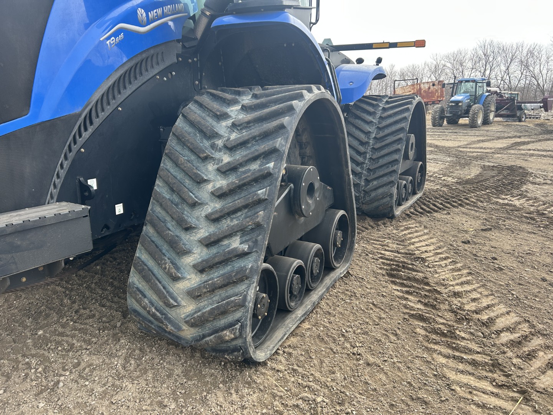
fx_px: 415
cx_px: 276
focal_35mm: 26
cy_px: 208
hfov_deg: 67.3
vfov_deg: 53.1
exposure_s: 1/696
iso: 50
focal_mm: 5.7
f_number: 1.5
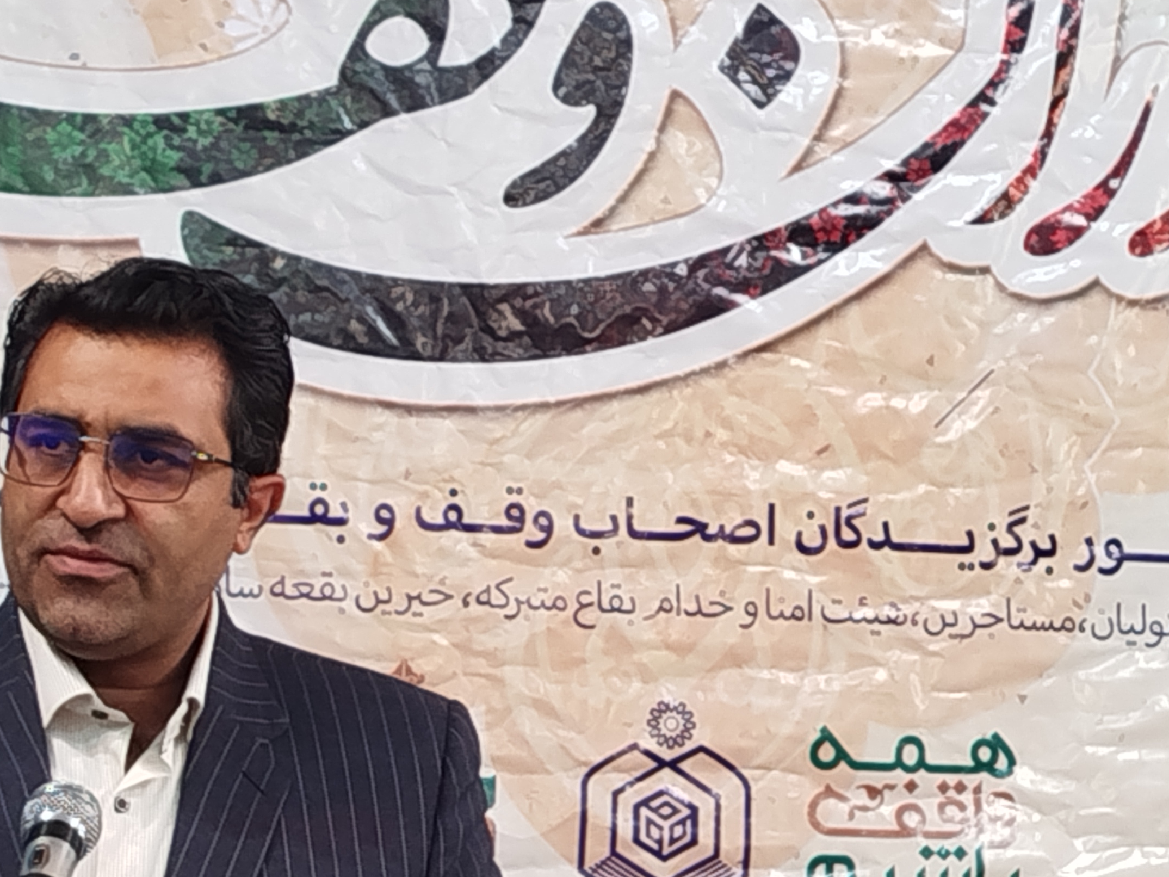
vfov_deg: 11.1
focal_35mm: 134
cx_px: 421
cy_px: 521
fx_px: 4526
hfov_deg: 14.7
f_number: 1.7
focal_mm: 5.31
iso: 200
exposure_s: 1/33
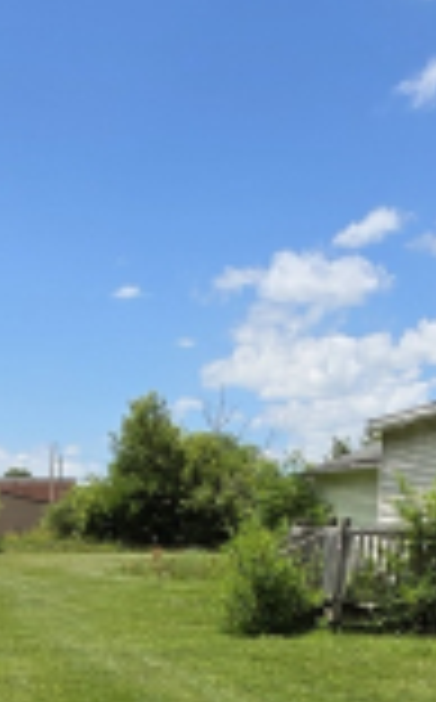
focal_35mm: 59
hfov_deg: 20.0
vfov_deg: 32.3
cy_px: 677
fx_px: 1126
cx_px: -144
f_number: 1.9
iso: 40
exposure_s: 1/2339
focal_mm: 2.2
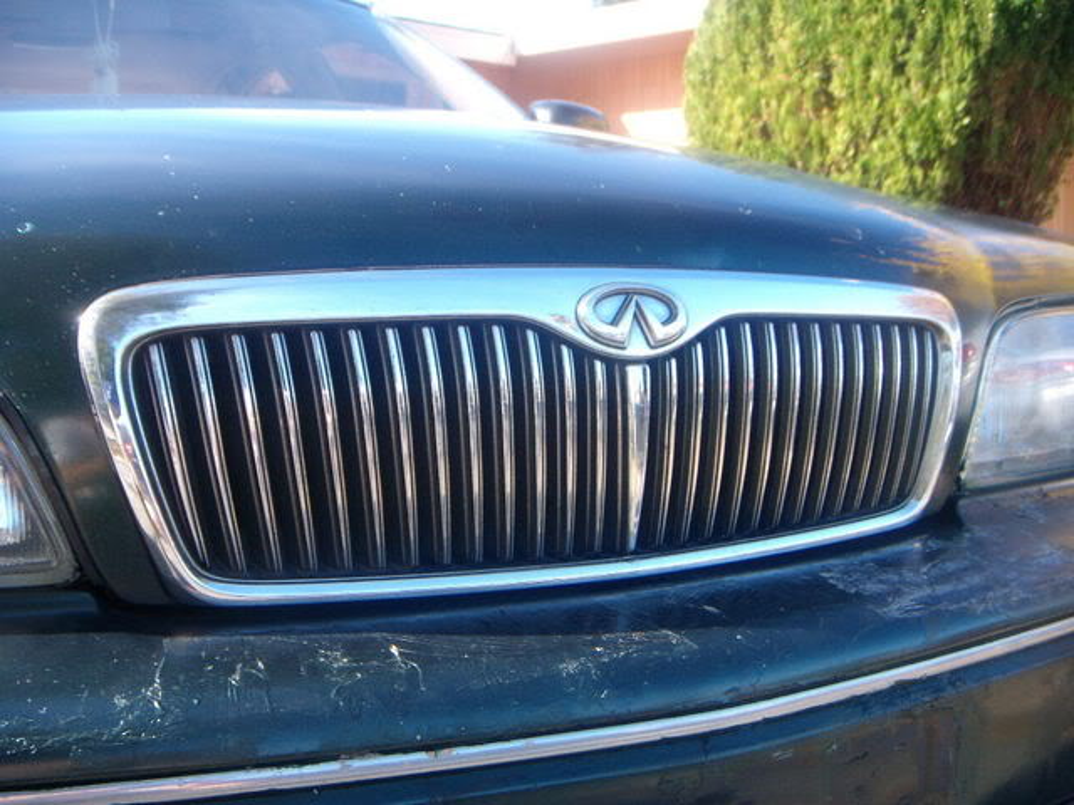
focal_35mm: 38
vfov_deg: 37.7
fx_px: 1179
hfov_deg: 49.0
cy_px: 402
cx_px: 537
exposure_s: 1/112
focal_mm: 6.4
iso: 64
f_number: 3.5
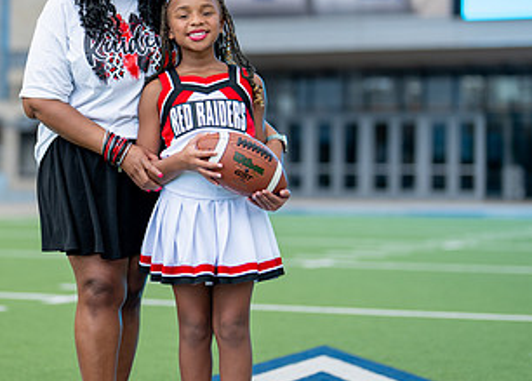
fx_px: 1693
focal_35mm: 112
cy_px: 122
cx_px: 165
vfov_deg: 12.8
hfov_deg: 17.8
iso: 160
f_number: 1.2
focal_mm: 50
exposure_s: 1/1250
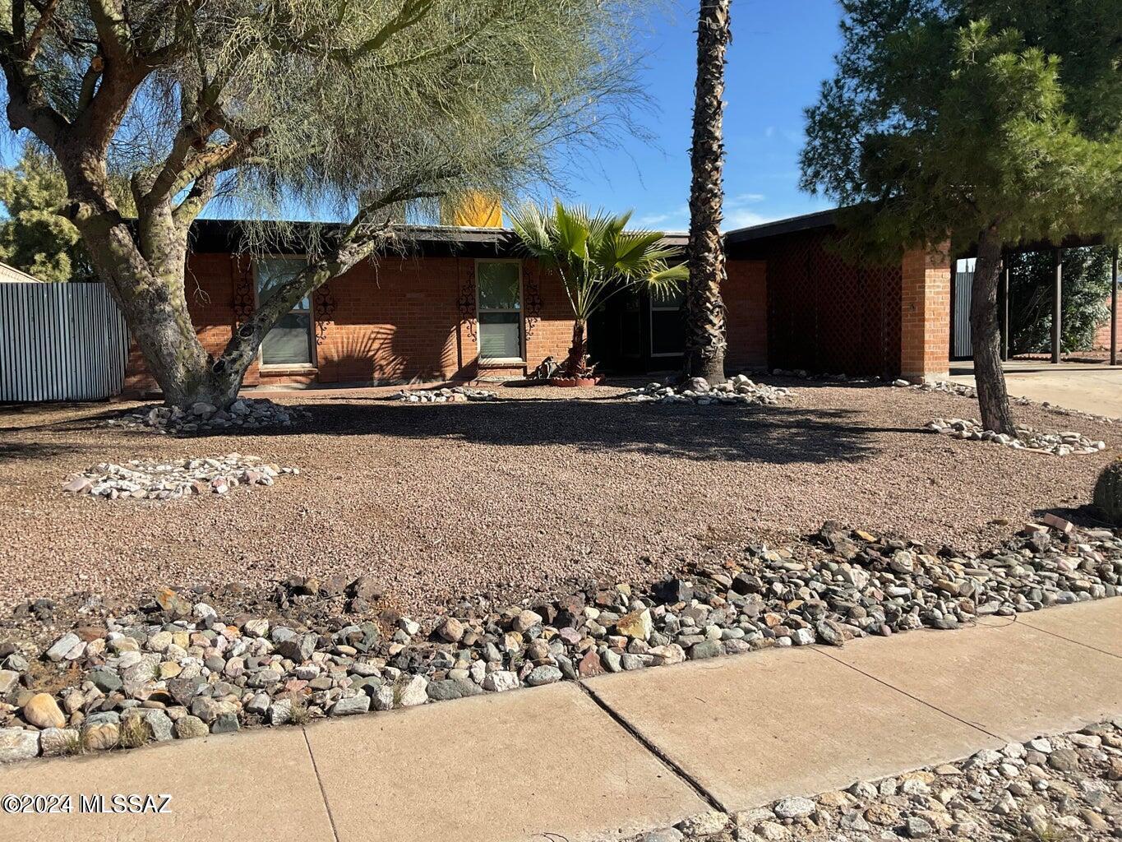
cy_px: 421
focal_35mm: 29
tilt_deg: -5.4
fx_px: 940
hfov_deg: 61.7
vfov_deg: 48.2
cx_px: 561
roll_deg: +0.6
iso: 16
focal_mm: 3
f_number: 1.8
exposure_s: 1/1675
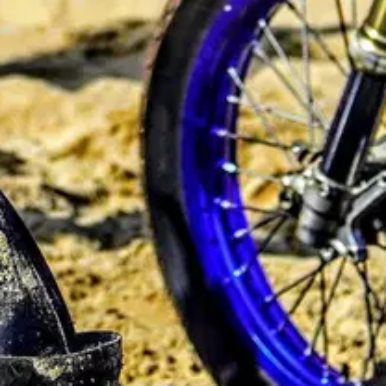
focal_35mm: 344
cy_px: -351
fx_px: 4340
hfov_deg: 5.0
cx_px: -525
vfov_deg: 5.0
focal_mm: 70
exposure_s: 1/640
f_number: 5.6
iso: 100
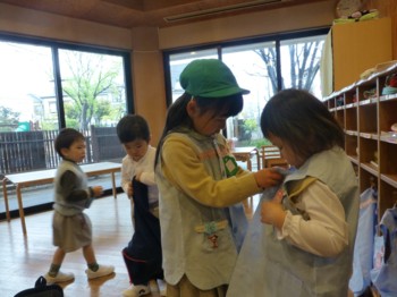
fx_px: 275
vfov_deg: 56.8
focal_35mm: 24
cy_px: 148
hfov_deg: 71.6
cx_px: 198
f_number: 3.3
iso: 400
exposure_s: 1/30
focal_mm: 4.3
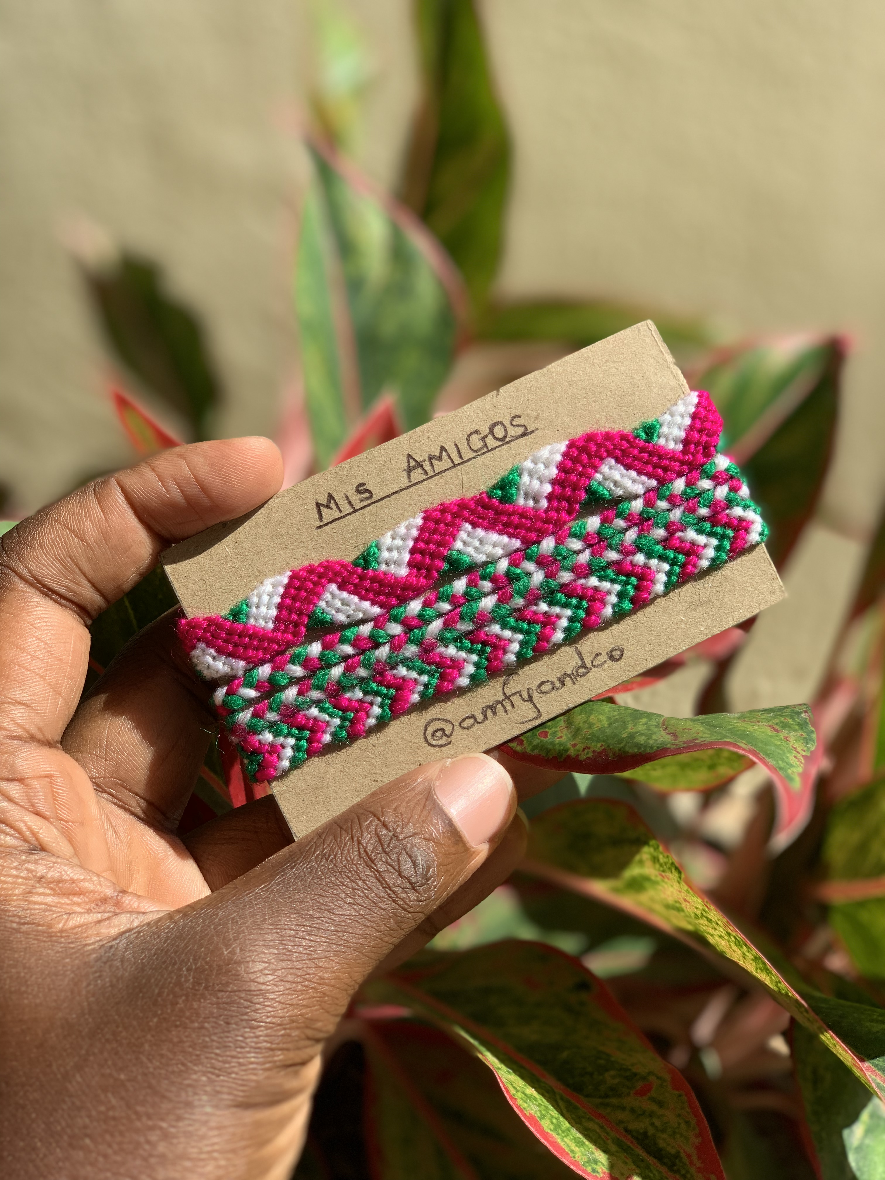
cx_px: 442
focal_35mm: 52
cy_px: 590
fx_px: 1773
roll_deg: -9.6
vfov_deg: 36.8
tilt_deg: -27.9
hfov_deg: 28.0
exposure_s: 1/527
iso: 16
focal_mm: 6
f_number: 2.4
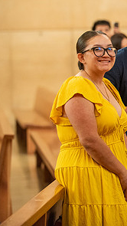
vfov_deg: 10.7
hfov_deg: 5.9
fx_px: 1209
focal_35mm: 202
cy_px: 80
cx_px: 213
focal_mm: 98
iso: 2000
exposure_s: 1/80
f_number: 2.8
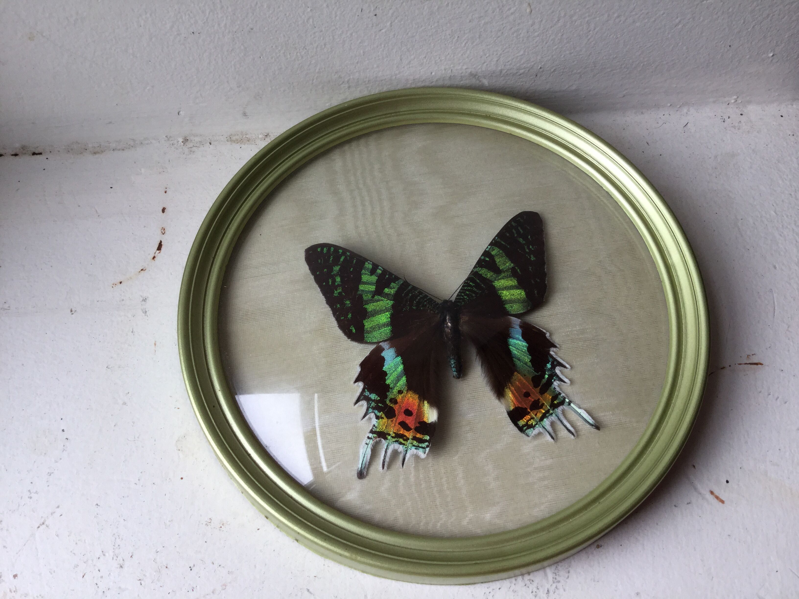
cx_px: 400
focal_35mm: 31
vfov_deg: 45.4
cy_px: 300
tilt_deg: -63.1
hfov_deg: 58.4
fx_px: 716
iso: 40
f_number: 2.4
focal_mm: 3.3
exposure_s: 1/100
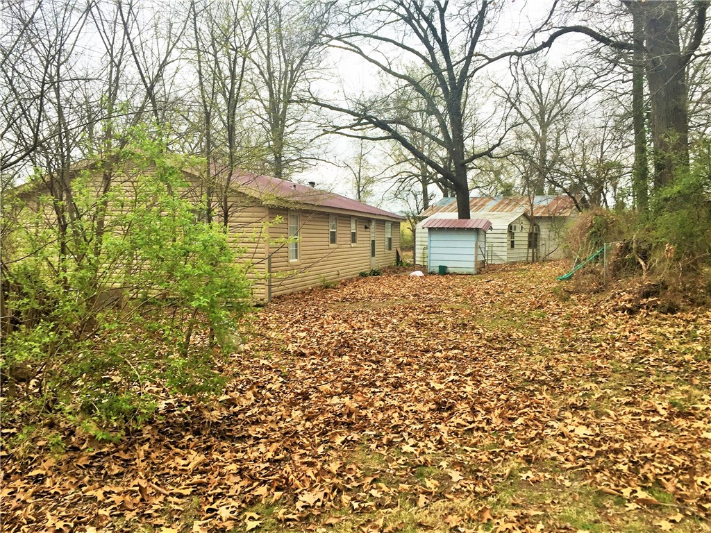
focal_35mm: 29
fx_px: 596
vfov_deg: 48.2
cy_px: 266
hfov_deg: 61.7
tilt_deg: -3.5
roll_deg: -1.0
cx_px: 356
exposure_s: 1/168
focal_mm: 4.15
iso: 32
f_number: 2.2
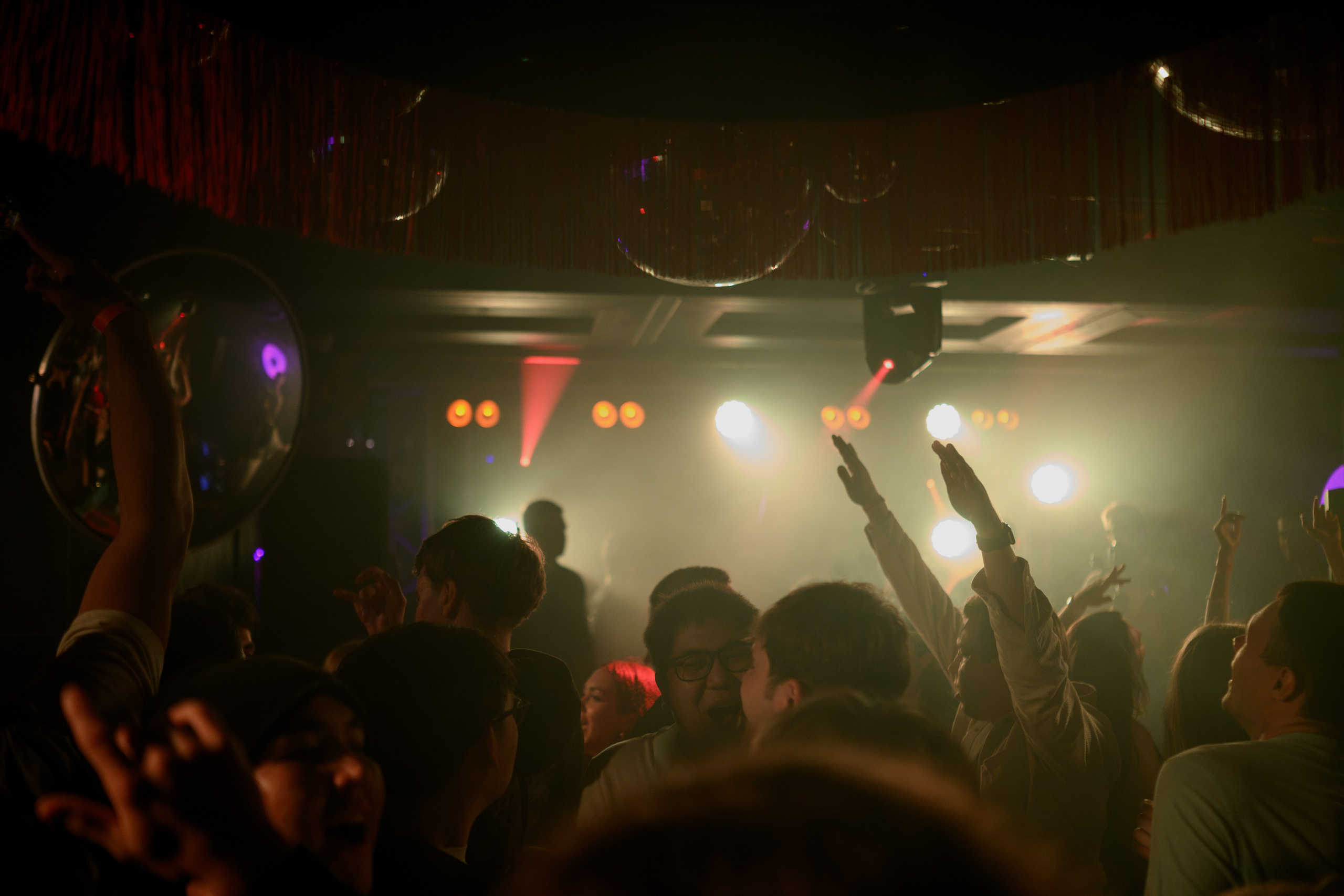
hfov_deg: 54.4
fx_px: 1307
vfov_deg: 37.9
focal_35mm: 35
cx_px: 672
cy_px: 448
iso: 3200
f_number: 1.8
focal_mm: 35
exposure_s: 1/500
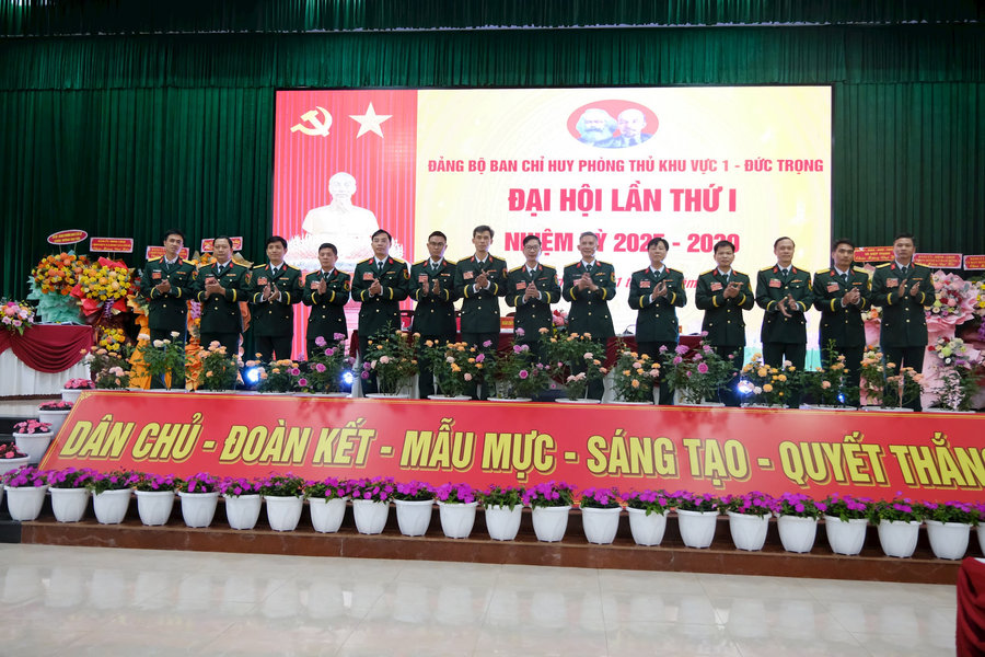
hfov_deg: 58.7
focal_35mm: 32
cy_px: 328
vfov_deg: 41.1
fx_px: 875
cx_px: 492
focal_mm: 21.2
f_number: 4
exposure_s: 1/125
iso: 3200
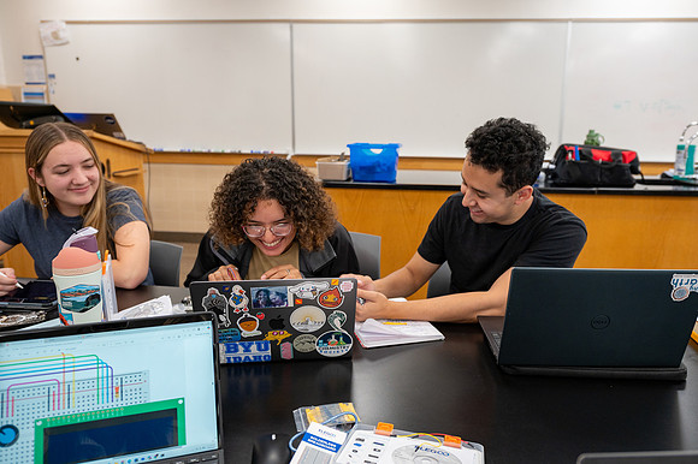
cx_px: 374
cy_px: 223
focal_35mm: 26
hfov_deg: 68.9
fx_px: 508
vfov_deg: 49.1
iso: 500
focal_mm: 24
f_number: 3.5
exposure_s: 1/160
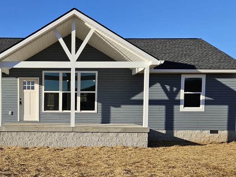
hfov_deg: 40.0
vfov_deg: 31.0
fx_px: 314
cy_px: 132
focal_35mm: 46
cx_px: 56
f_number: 1.8
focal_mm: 5.4
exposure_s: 1/1844
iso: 25
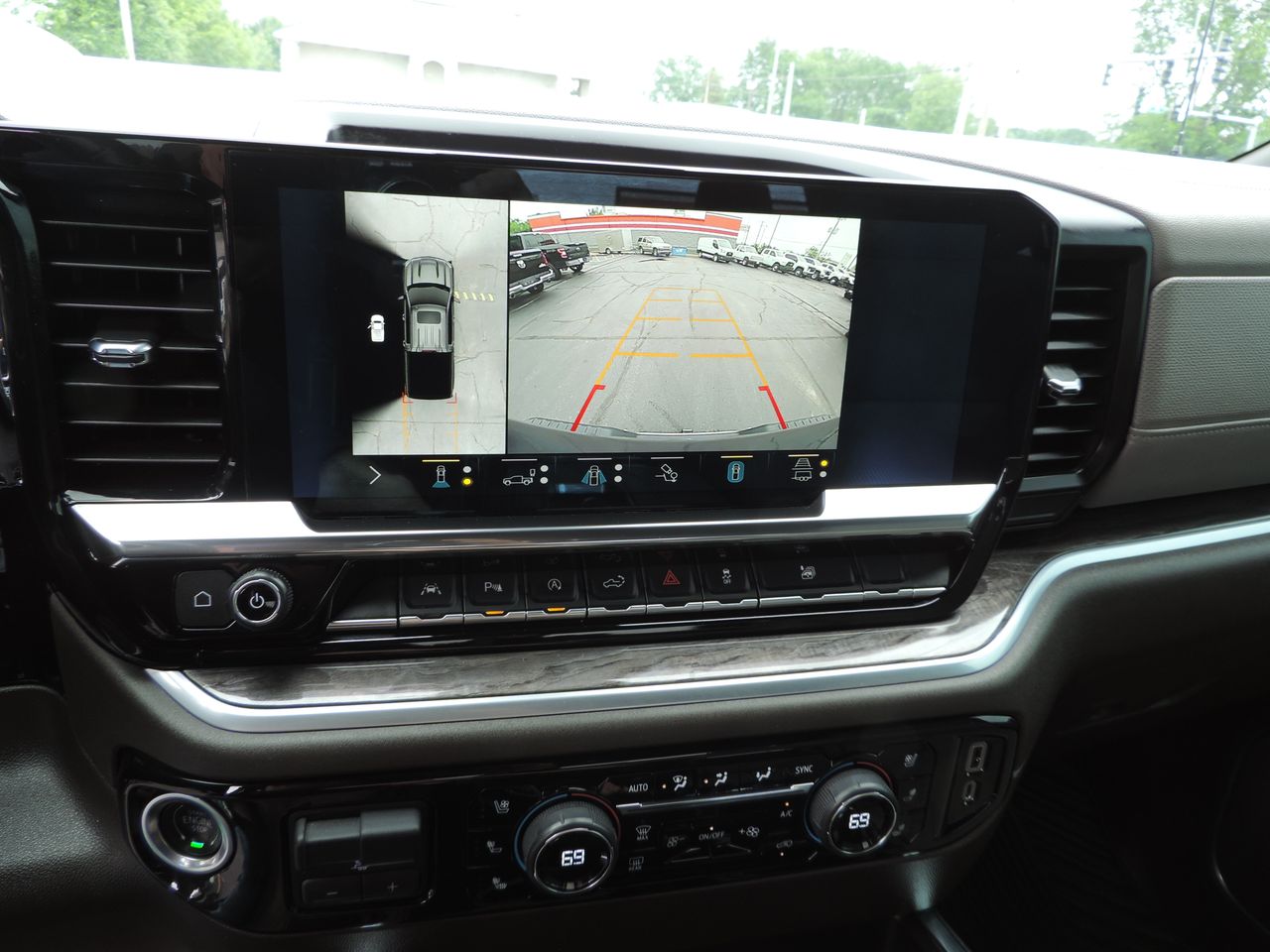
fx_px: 881
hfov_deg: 71.6
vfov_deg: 56.8
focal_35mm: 24
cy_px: 476
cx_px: 635
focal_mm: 4.3
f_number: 3
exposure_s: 1/30
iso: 80
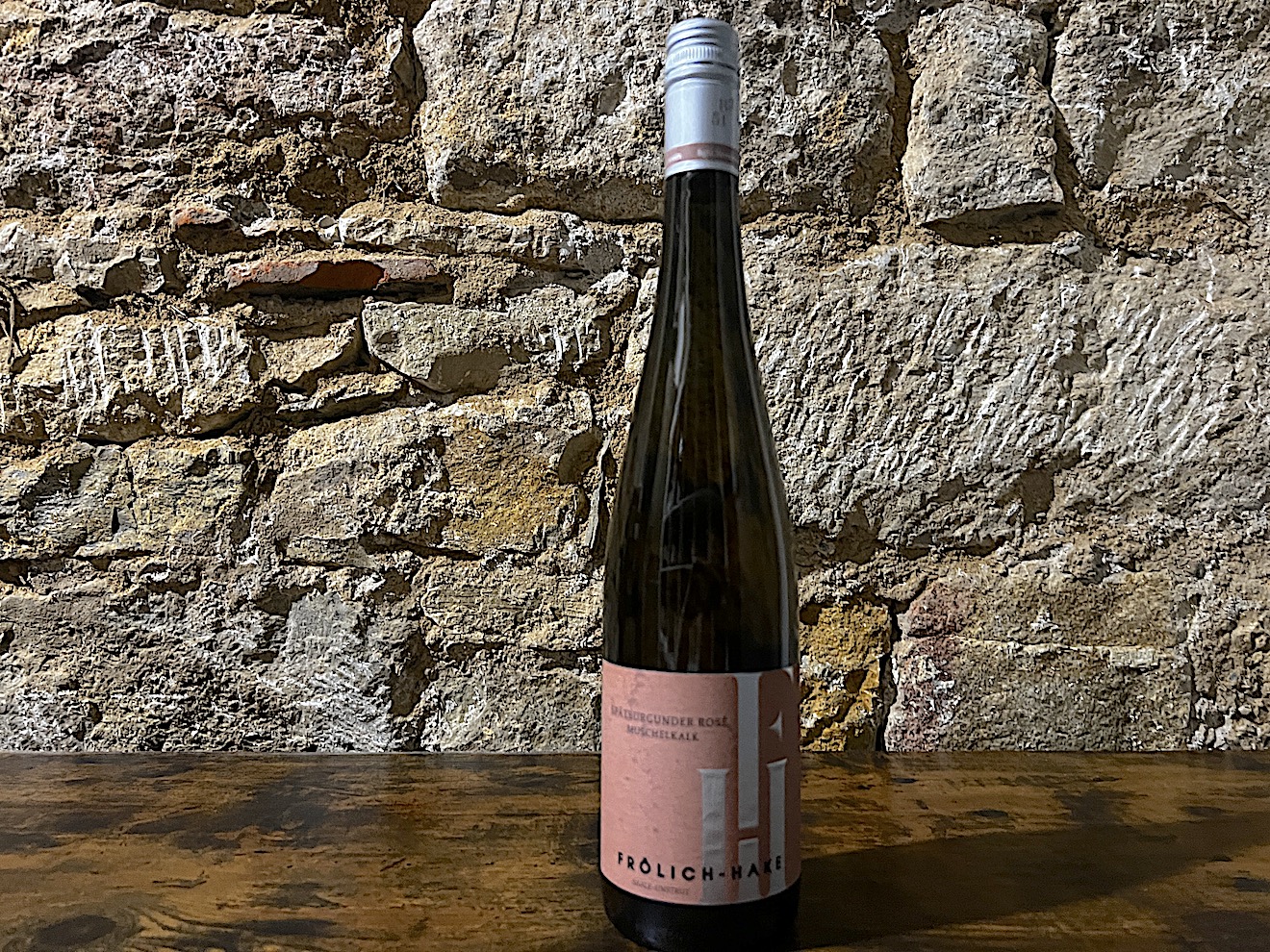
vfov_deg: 53.1
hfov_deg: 67.3
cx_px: 635
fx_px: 954
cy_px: 476
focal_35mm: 26
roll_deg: -0.9
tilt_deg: +1.0
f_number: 1.5
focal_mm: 5.7
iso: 640
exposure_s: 1/33
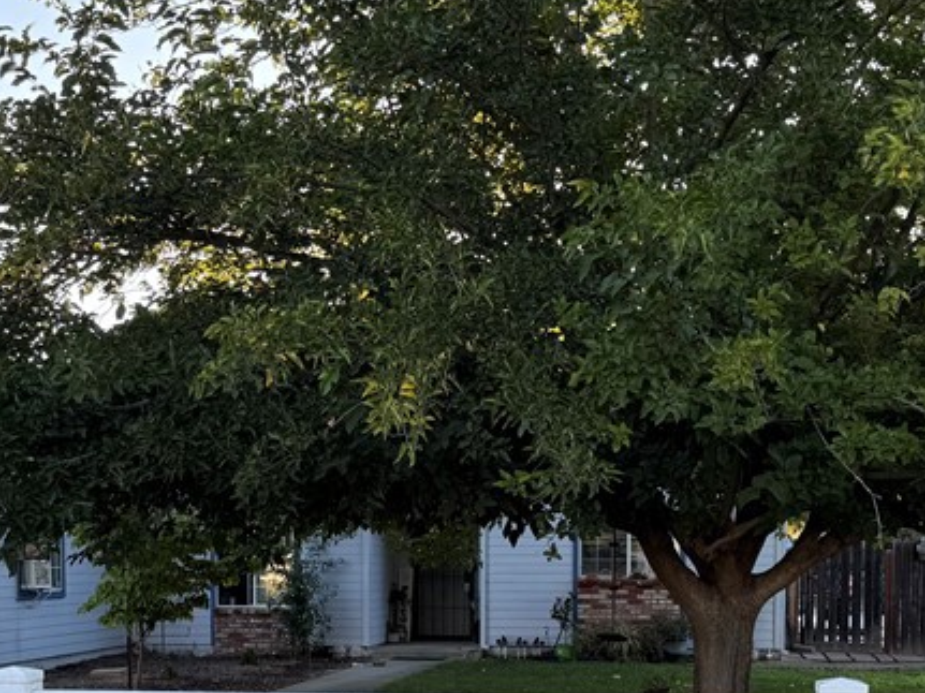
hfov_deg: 33.8
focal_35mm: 57
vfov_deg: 24.8
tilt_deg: -3.2
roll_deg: +0.4
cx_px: 496
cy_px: 637
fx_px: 1523
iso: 80
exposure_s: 1/402
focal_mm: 6.76
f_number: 1.78
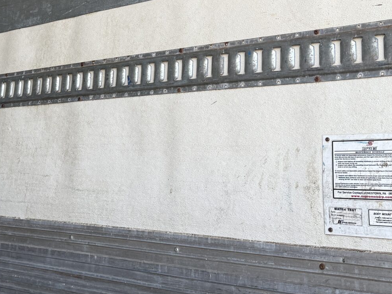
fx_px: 702
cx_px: 65
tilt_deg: +16.0
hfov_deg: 30.3
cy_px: 10
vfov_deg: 22.8
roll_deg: -5.3
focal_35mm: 62
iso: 80
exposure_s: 1/397
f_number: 1.78
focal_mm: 6.76
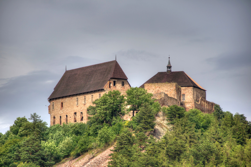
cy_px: 84
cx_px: 126
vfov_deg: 6.8
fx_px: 1411
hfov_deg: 10.2
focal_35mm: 202
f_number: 5.6
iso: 200
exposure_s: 1/250
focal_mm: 135
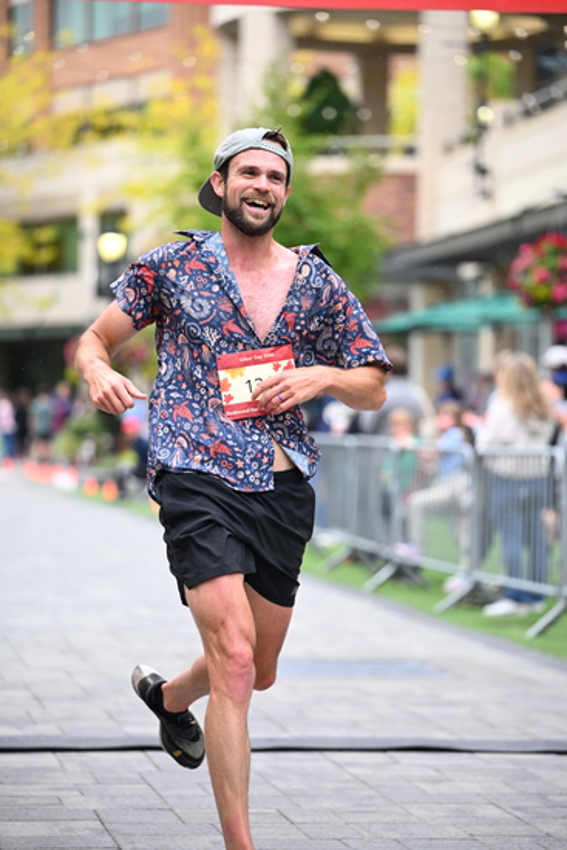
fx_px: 2833
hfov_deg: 11.4
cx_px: 284
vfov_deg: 17.1
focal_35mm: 120
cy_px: 425
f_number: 2.8
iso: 1250
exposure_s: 1/1600
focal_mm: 120
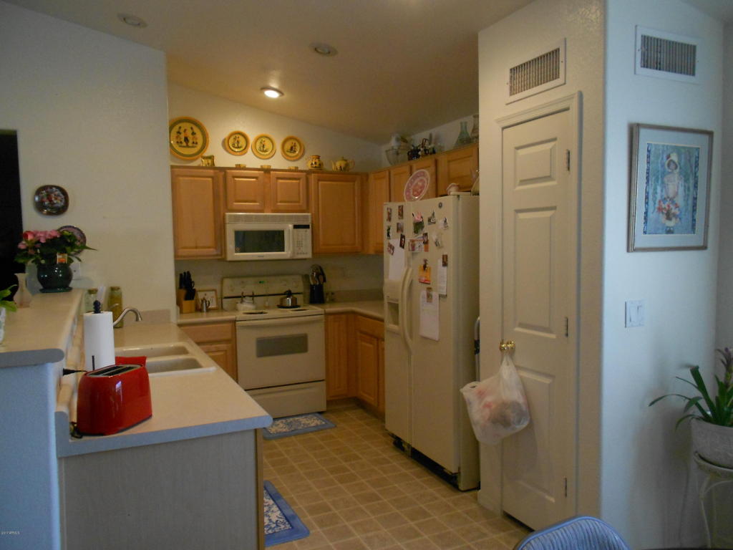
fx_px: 551
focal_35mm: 26
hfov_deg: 67.3
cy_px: 275
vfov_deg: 53.1
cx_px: 366
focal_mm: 4.6
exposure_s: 1/30
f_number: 3.2
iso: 320
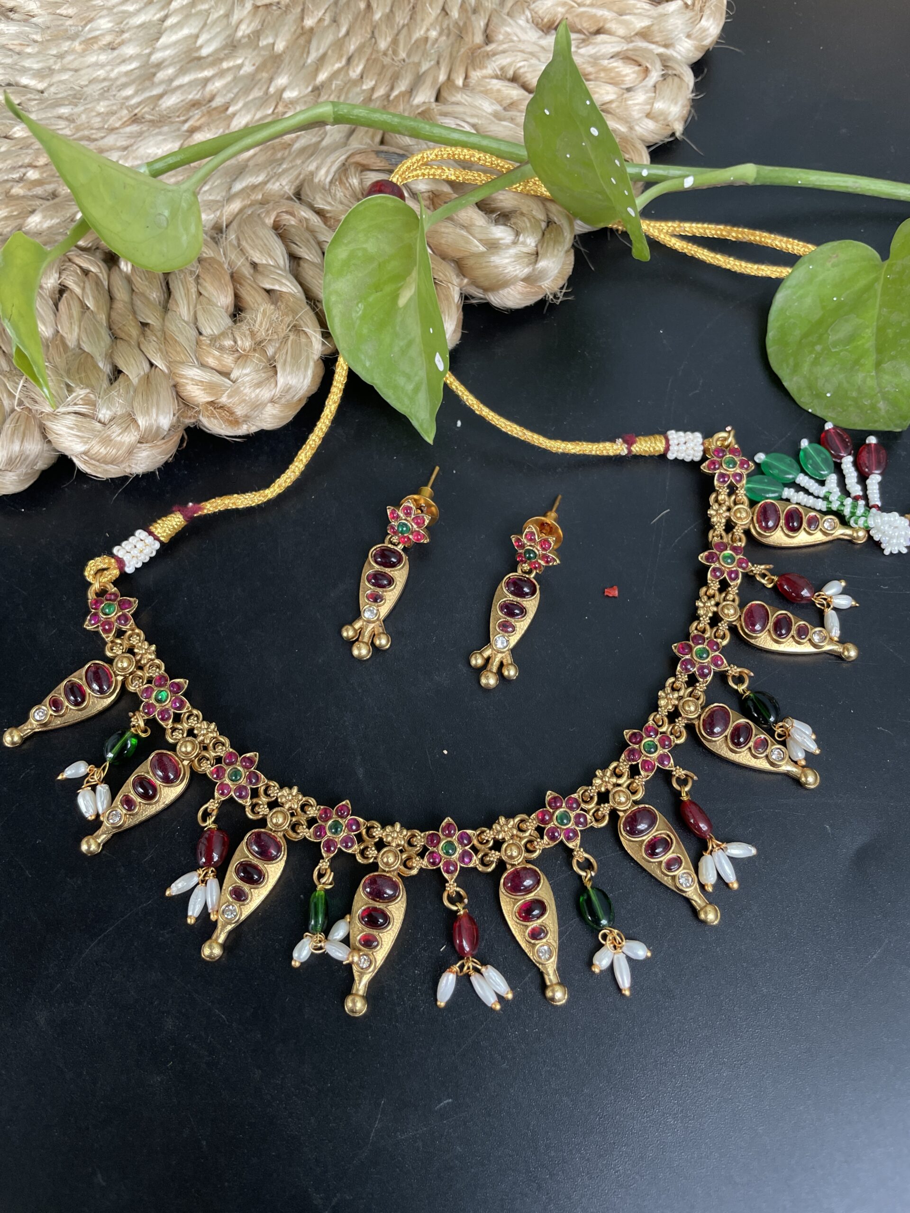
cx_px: 455
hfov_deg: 53.1
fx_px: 911
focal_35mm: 26
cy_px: 606
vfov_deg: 67.3
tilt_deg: -66.3
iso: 100
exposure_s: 1/121
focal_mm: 4.2
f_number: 1.6
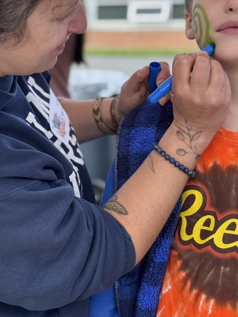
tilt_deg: -5.5
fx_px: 715
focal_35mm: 78
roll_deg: +1.3
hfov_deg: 18.9
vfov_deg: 24.8
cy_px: 85
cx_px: 100
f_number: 1.78
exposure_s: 1/1094
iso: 64
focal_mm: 6.76
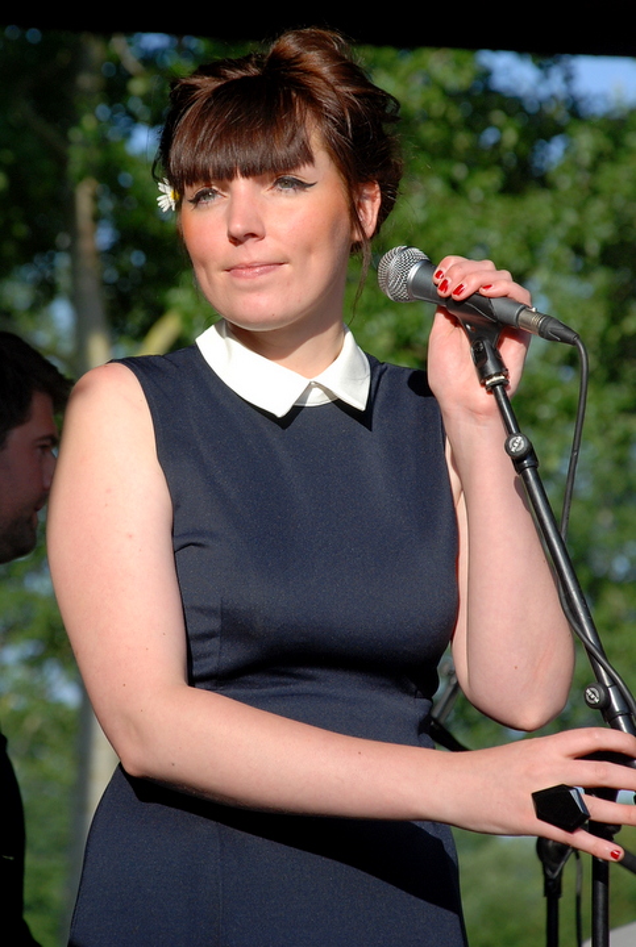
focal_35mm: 158
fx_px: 4155
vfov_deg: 13.0
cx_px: 318
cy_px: 474
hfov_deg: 8.8
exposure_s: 1/640
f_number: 6.3
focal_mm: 105
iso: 320
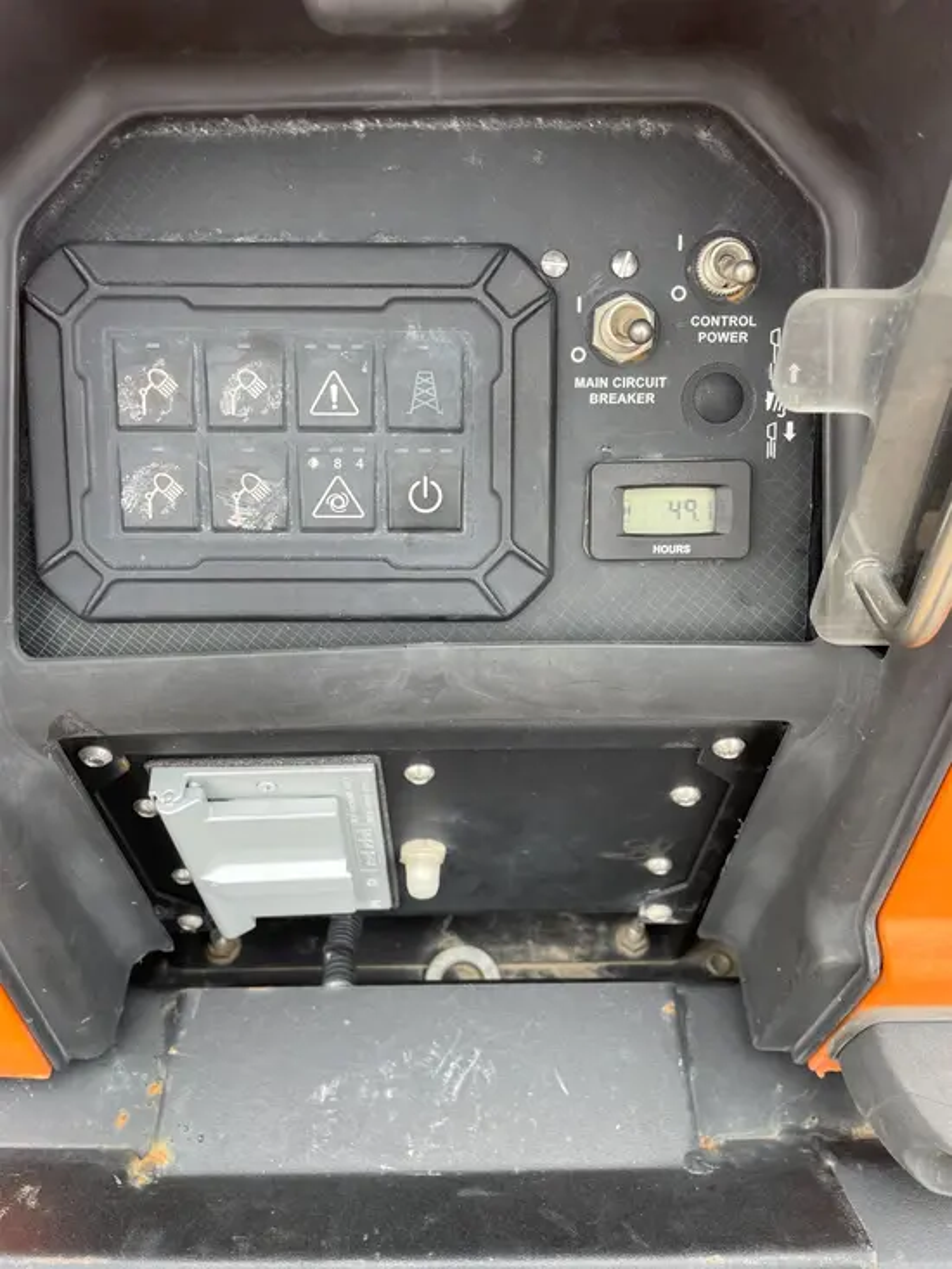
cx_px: 476
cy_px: 634
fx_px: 953
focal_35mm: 26
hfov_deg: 53.1
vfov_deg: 67.3
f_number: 1.6
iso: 32
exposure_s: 1/164
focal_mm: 4.2
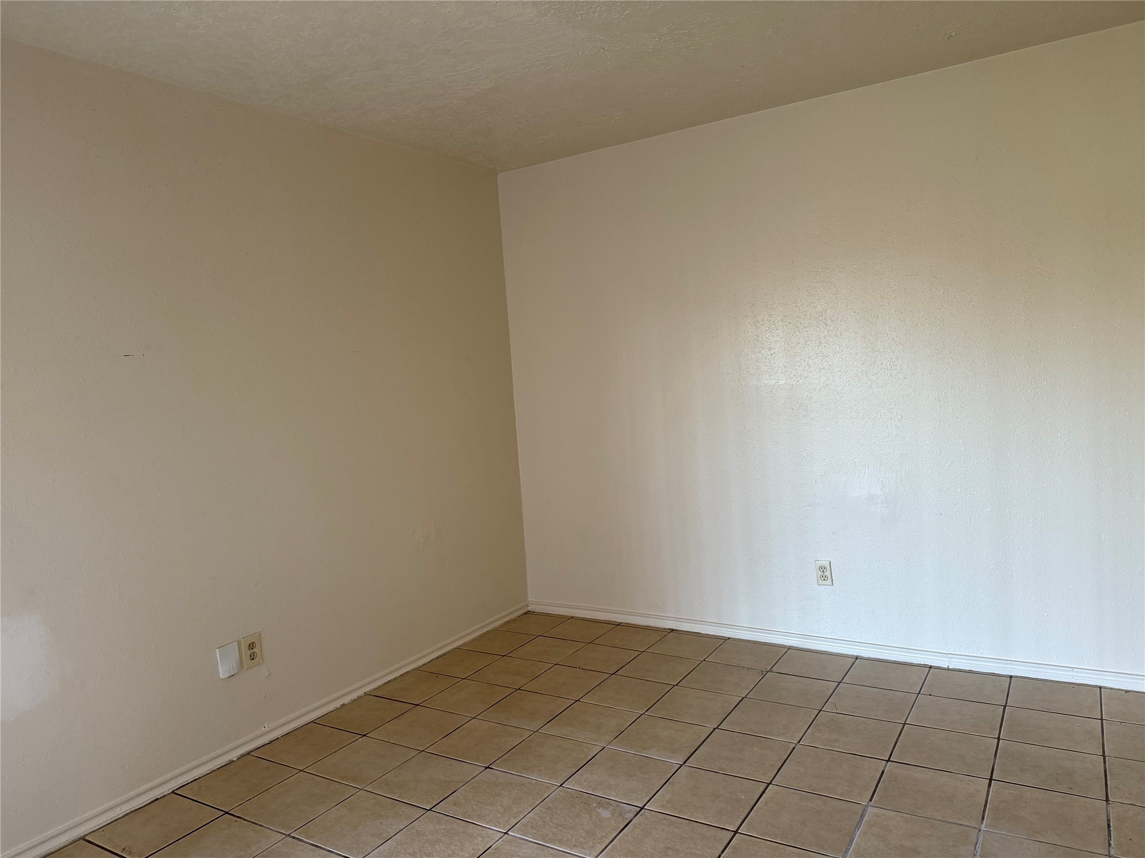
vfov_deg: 56.8
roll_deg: +3.7
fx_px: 794
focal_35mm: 24
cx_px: 572
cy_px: 429
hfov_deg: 71.6
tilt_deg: -3.9
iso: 200
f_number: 1.78
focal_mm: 6.76
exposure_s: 1/66
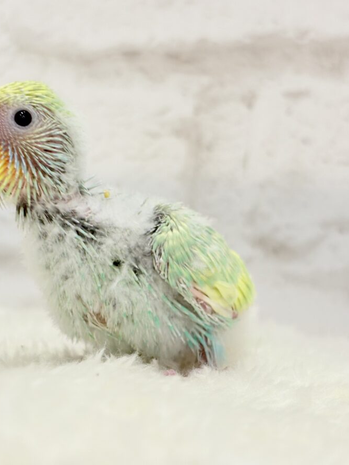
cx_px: 113
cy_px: 232
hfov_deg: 20.9
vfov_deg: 27.8
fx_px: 940
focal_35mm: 70
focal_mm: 5.96
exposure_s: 1/50
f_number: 1.6
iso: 32
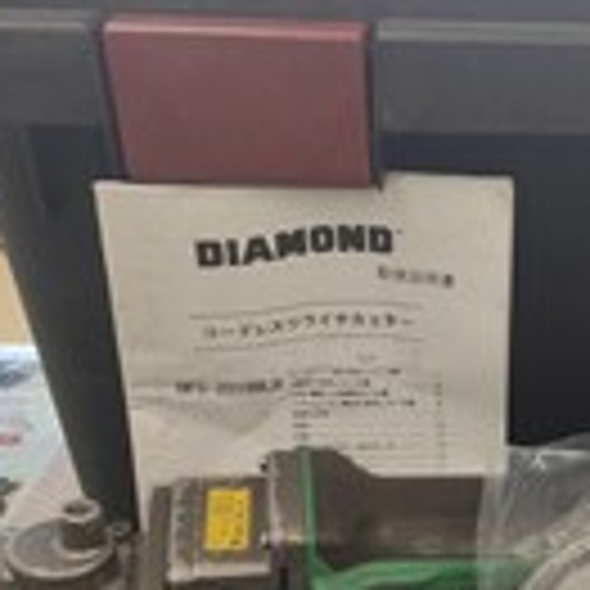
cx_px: 622
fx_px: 1408
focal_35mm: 73
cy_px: 518
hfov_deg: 22.5
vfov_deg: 23.1
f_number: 1.7
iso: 128
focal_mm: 4.73
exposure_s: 1/100
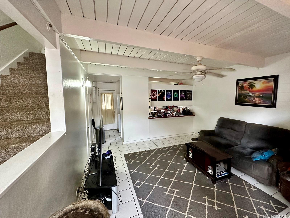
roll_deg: -0.1
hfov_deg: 102.1
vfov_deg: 85.7
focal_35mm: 14
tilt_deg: -5.6
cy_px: 109
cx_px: 145
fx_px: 117
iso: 500
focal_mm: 2.22
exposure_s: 1/60
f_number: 2.2
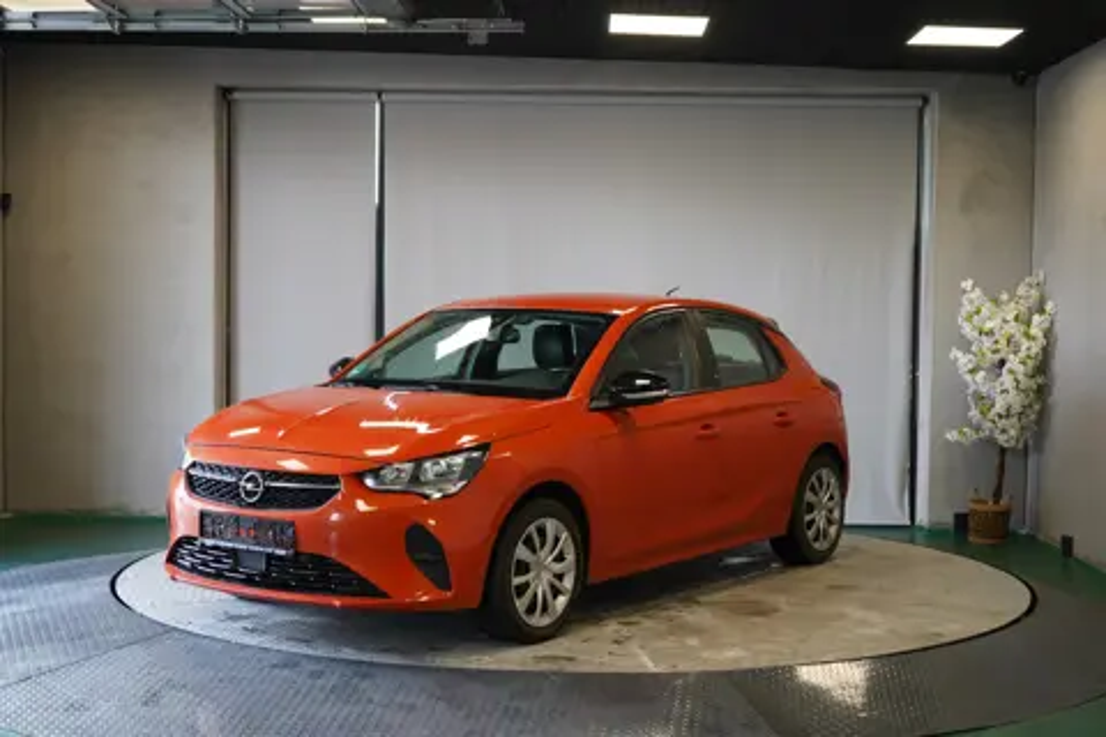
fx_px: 1536
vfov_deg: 27.0
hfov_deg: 39.6
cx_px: 553
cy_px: 368
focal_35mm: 50
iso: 1250
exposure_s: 1/160
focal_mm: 50
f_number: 4.5
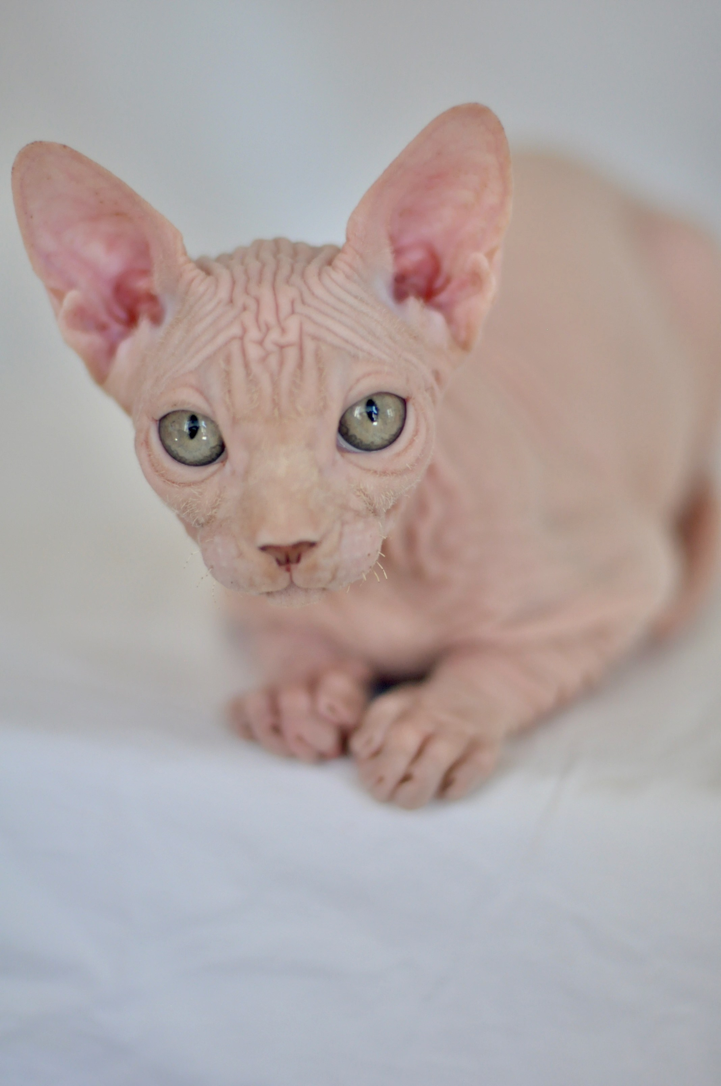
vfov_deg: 27.0
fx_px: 2259
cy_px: 543
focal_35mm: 75
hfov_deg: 18.1
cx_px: 360
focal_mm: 50
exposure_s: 1/1000
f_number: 1.4
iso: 800
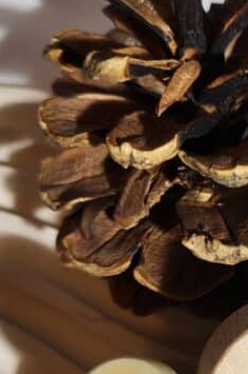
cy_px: 239
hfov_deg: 21.0
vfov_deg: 32.7
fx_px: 632
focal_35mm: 61
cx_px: 283
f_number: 1.8
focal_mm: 5.4
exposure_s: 1/100
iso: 160
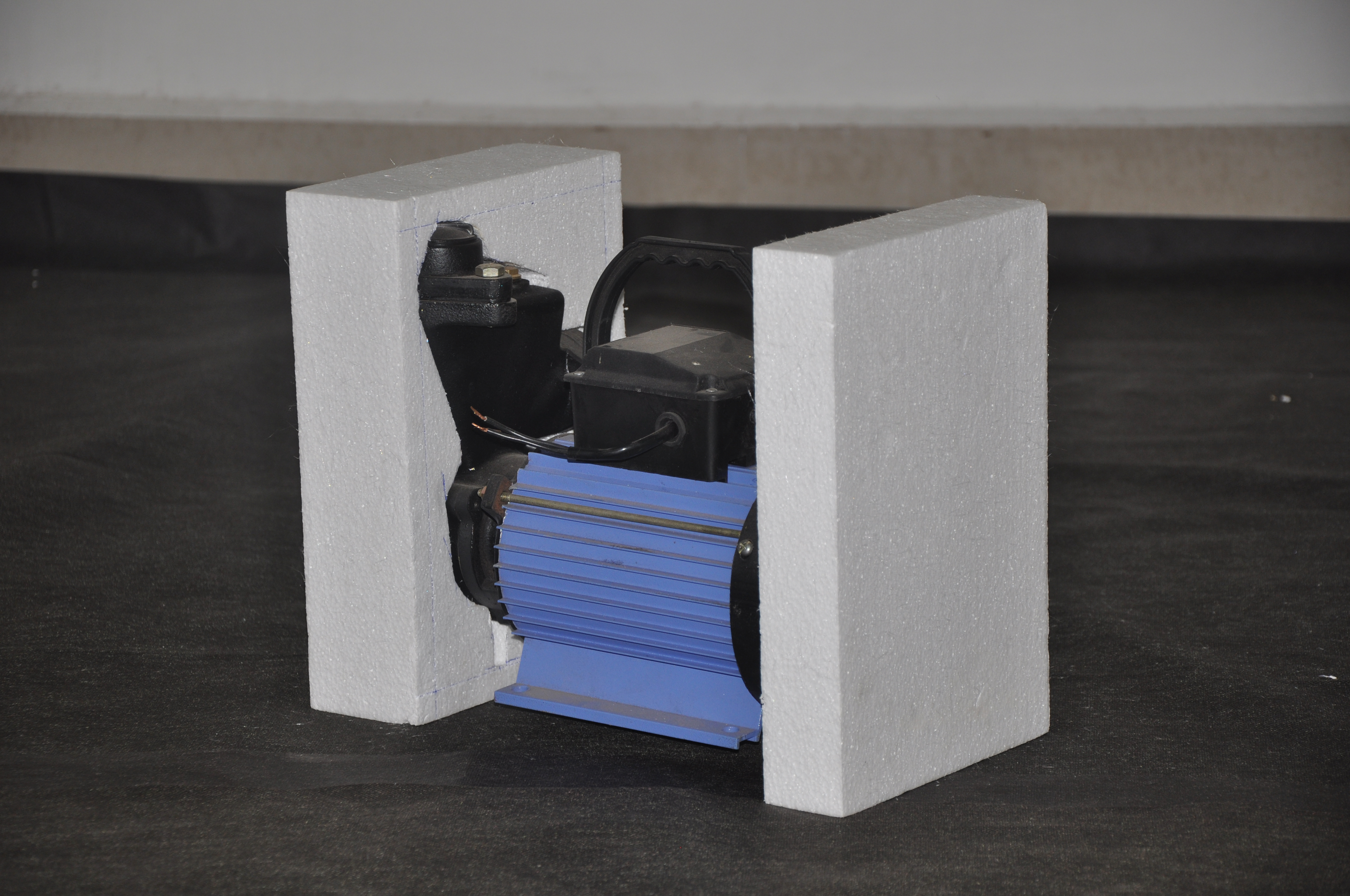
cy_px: 448
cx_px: 675
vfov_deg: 10.1
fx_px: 5056
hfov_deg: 15.2
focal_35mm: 135
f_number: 5.6
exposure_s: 1/125
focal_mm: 90
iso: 200
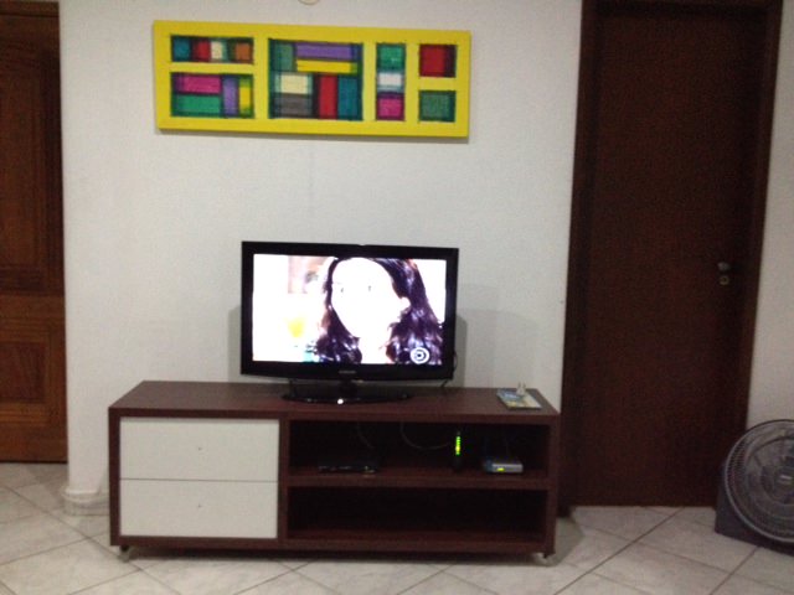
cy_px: 298
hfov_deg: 52.6
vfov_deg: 40.7
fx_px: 803
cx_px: 397
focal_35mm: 35
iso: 640
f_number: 2.4
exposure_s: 1/15
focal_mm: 4.28
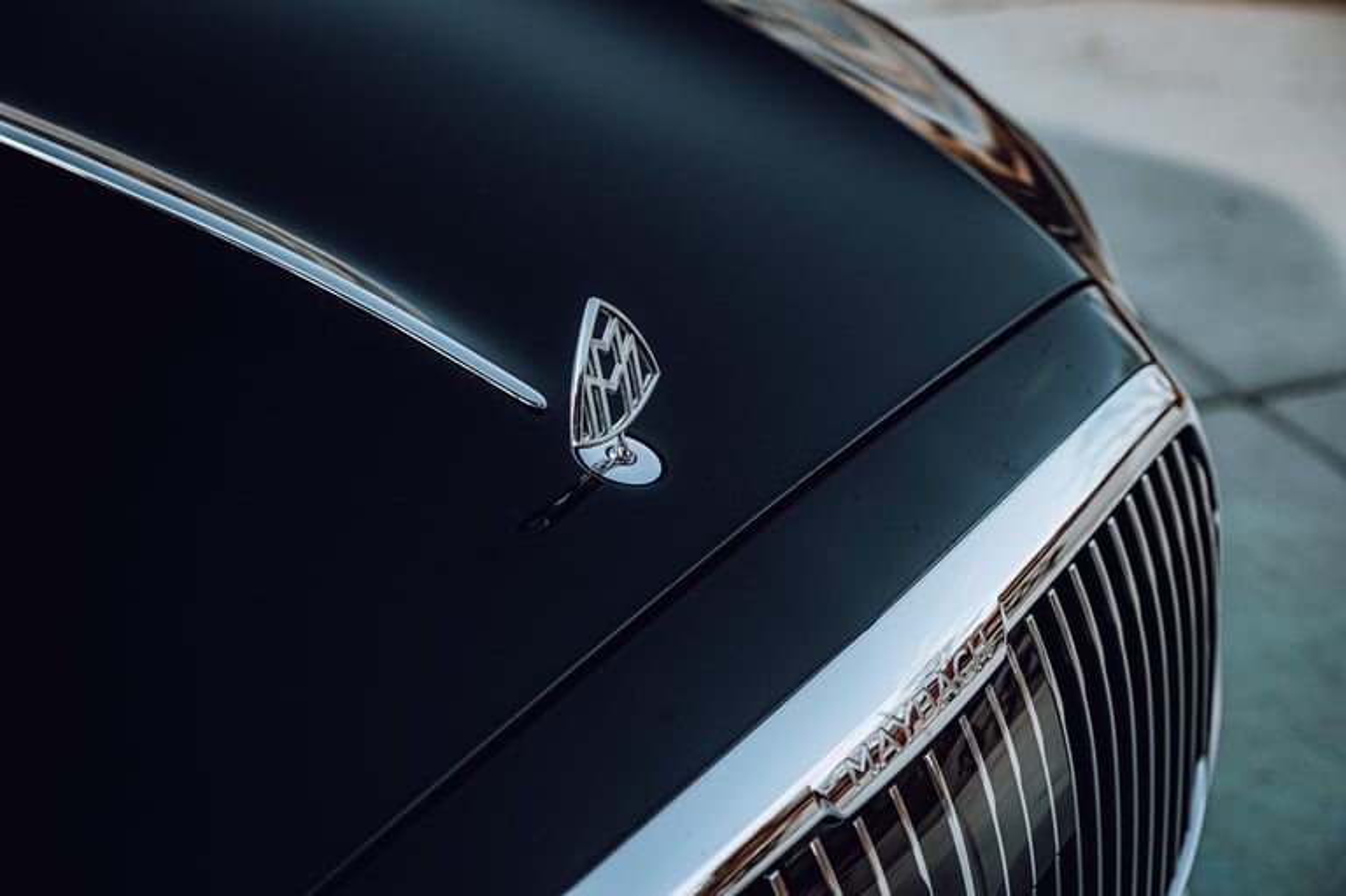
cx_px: 673
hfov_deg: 23.9
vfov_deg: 16.1
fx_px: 3176
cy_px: 448
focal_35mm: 85
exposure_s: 1/200
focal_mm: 85
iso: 100
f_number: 4
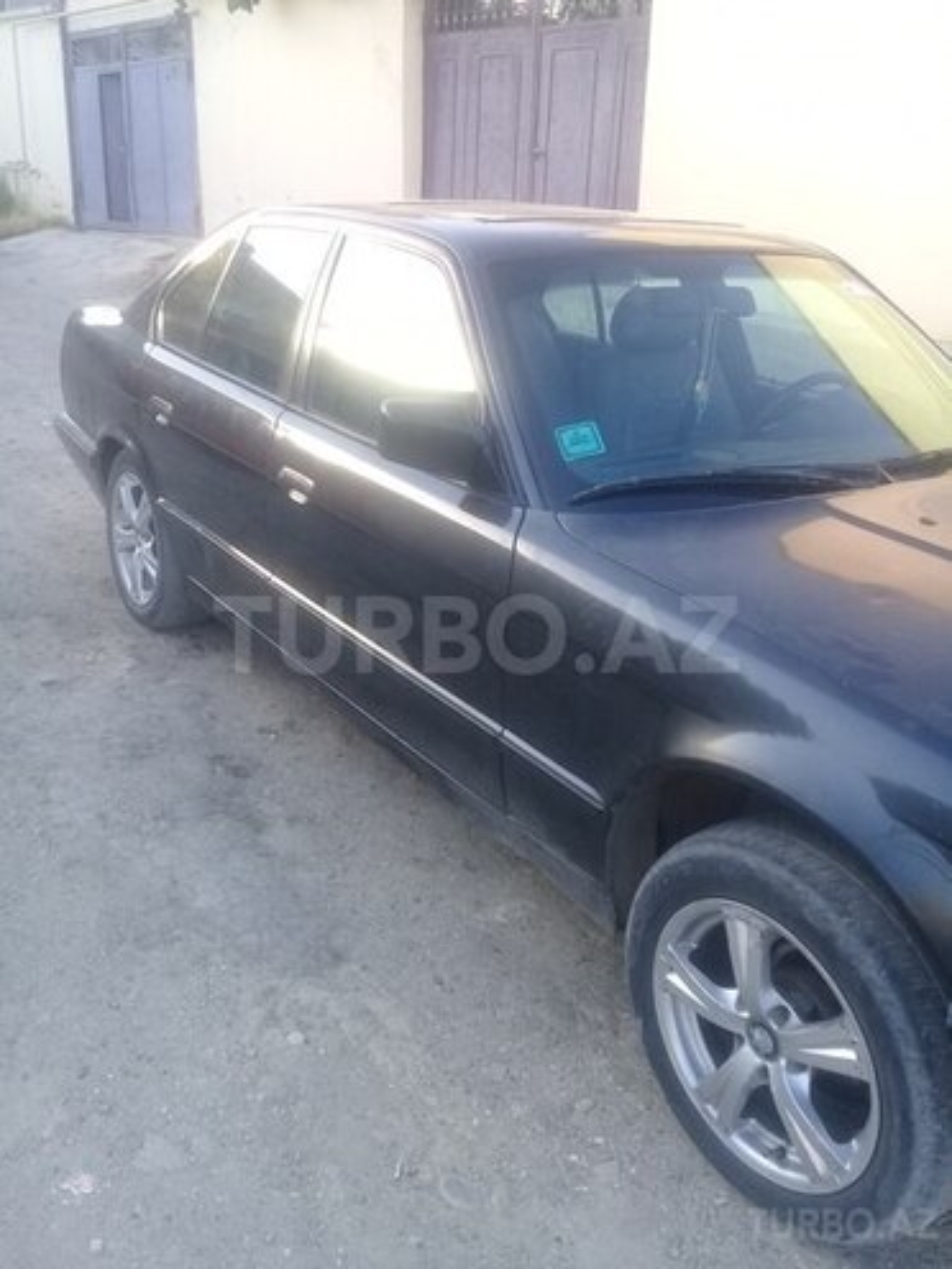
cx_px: 476
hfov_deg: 45.4
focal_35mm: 31
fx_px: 1137
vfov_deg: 58.4
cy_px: 634
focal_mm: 3.3
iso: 50
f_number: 2.2
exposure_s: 1/140
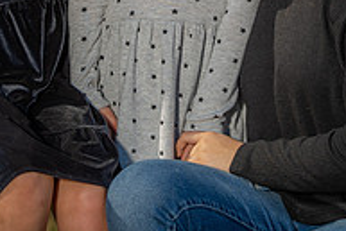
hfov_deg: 6.2
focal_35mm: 330
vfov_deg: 4.2
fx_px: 3174
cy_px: -34
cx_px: 190
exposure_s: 1/250
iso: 50
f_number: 3.5
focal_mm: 110
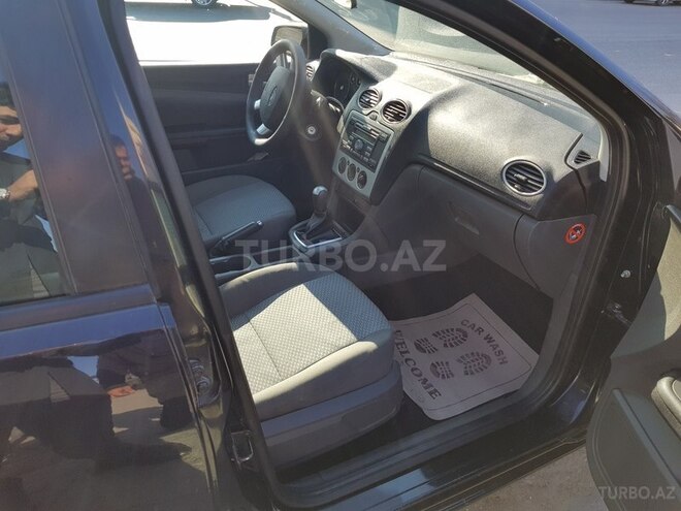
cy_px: 256
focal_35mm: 26
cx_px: 340
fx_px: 511
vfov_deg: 53.1
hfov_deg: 67.3
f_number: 1.7
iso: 40
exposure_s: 1/488
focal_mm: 4.2
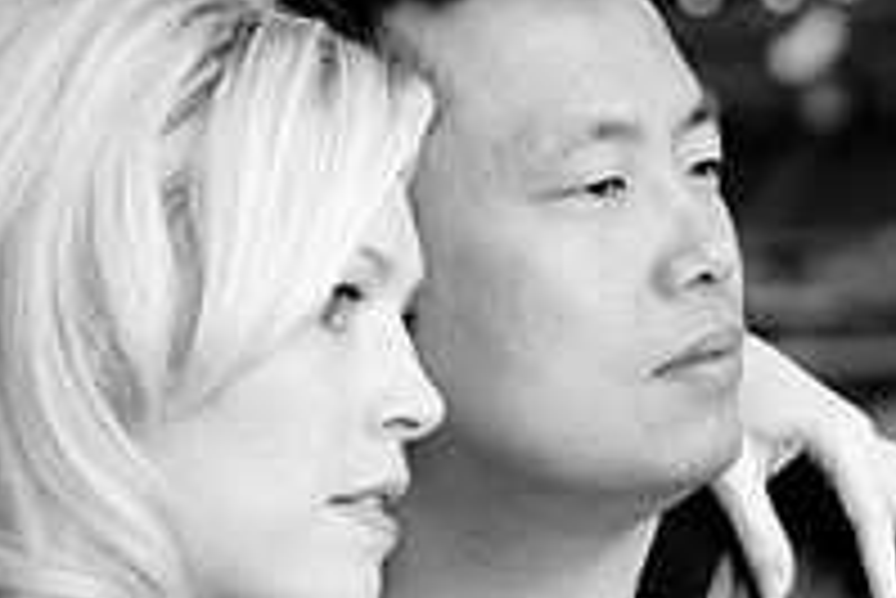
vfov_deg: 9.8
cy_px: 283
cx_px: 1004
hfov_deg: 14.3
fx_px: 3487
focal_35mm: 140
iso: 1600
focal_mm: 48
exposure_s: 1/1000
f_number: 2.8
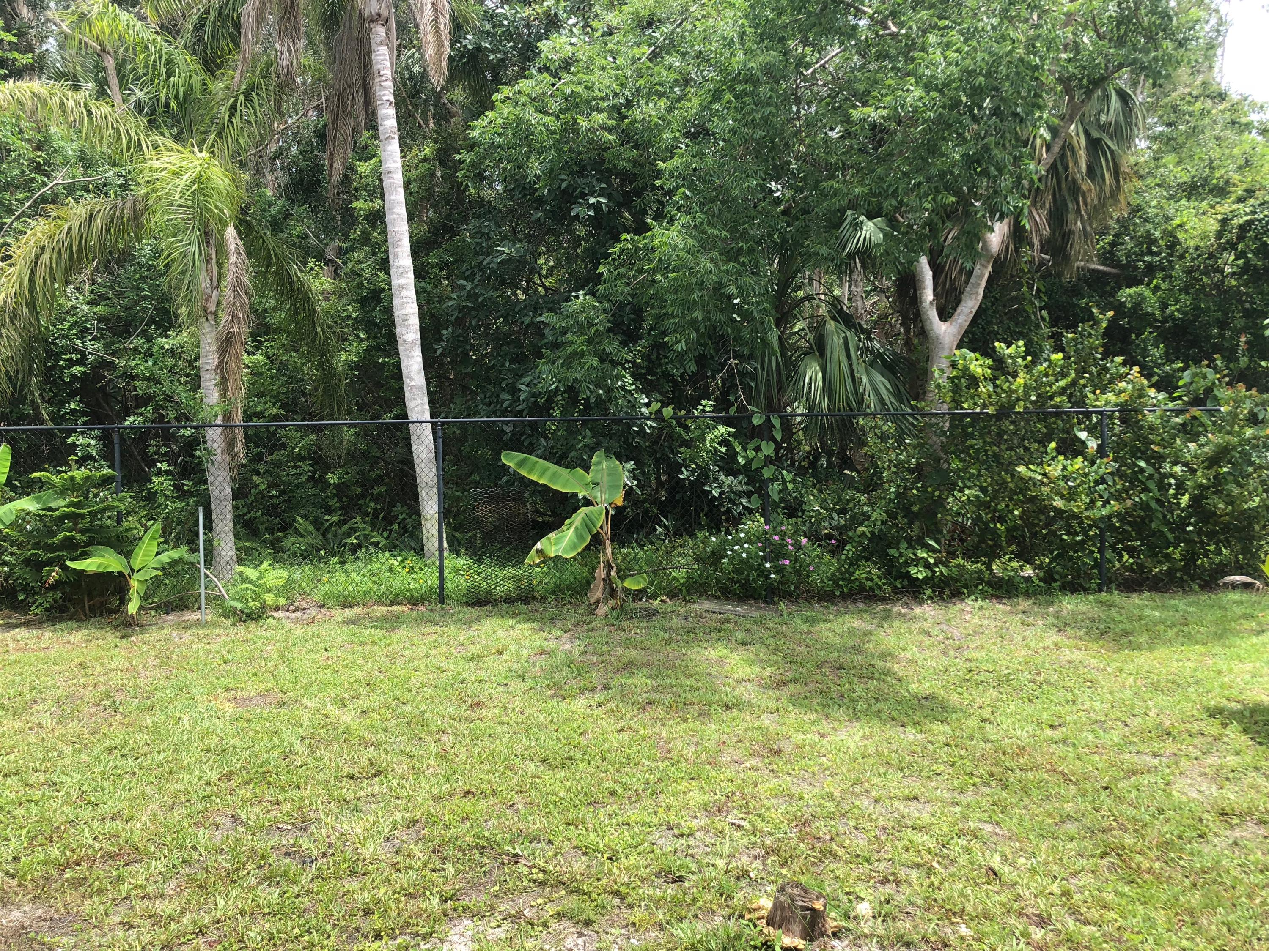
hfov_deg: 63.4
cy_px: 476
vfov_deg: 49.7
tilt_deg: -1.0
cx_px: 634
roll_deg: +1.0
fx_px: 1026
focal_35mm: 28
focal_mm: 3.99
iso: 20
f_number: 1.8
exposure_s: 1/511
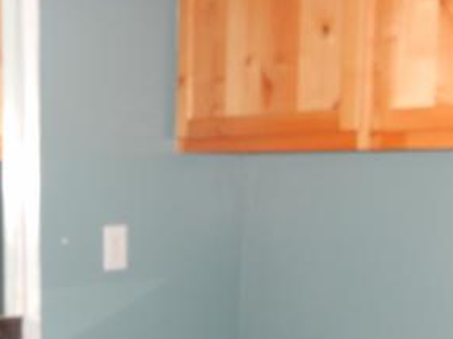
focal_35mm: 67
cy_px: 287
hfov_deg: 28.7
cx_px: 134
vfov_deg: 21.5
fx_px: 876
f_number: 3.5
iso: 315
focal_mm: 5.4
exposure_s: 1/30
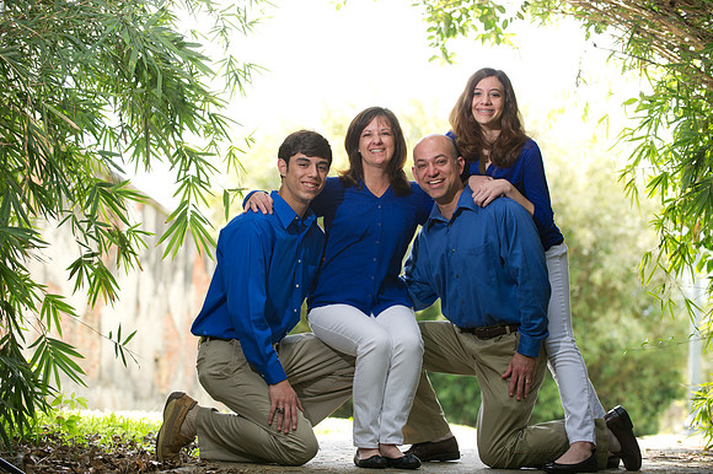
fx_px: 2019
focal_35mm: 102
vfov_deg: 13.4
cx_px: 356
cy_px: 237
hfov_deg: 20.0
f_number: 3.5
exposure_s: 1/200
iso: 320
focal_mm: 102
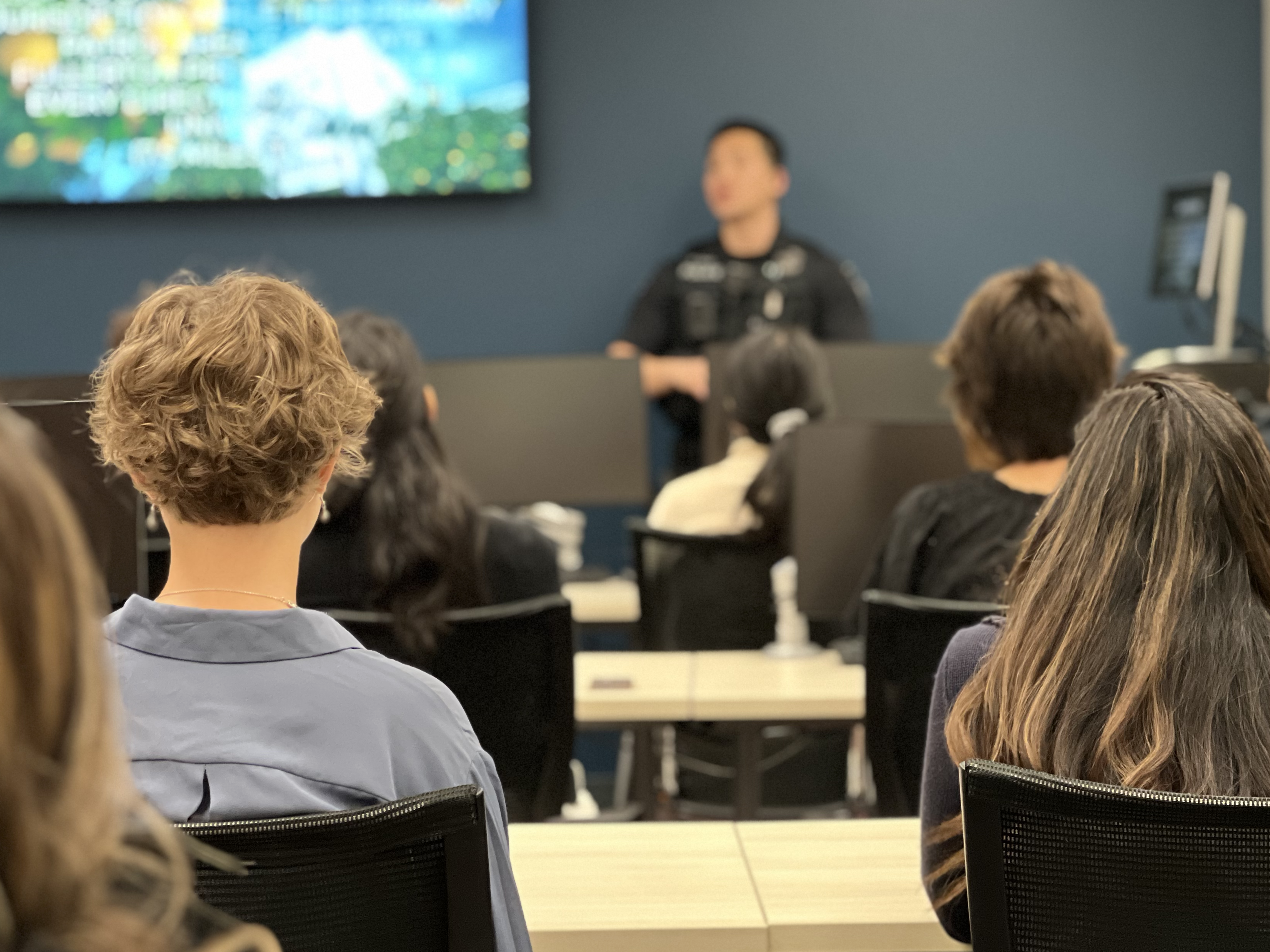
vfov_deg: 15.7
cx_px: 629
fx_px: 3449
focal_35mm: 94
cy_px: 399
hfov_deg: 20.9
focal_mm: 9
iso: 400
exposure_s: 1/30
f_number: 2.8
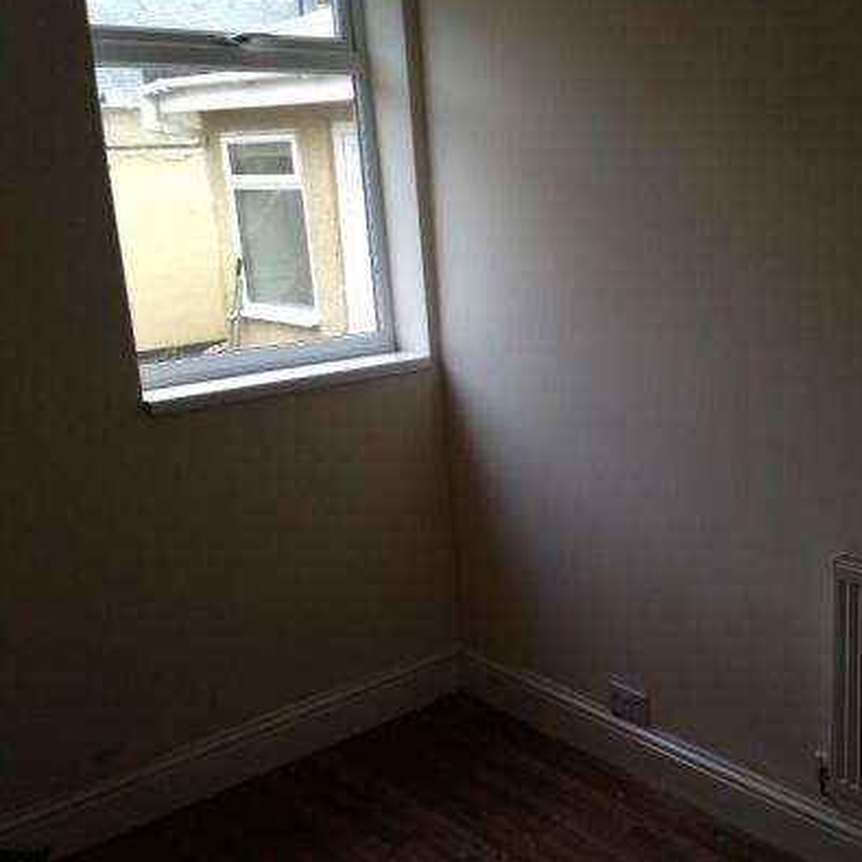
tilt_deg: -14.7
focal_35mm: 43
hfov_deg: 38.3
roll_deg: +1.1
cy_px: 451
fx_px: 1211
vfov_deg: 39.2
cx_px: 634
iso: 100
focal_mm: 4.12
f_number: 2.4
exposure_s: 1/20
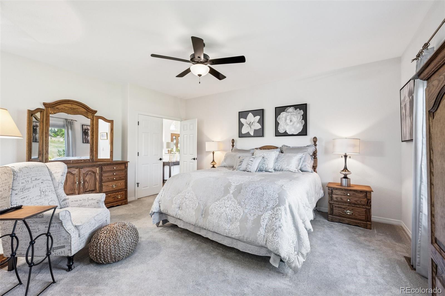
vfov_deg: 77.3
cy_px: 148
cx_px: 222
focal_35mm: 15
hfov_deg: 100.4
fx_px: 185
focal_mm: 15
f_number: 11
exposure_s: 1/8
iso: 800
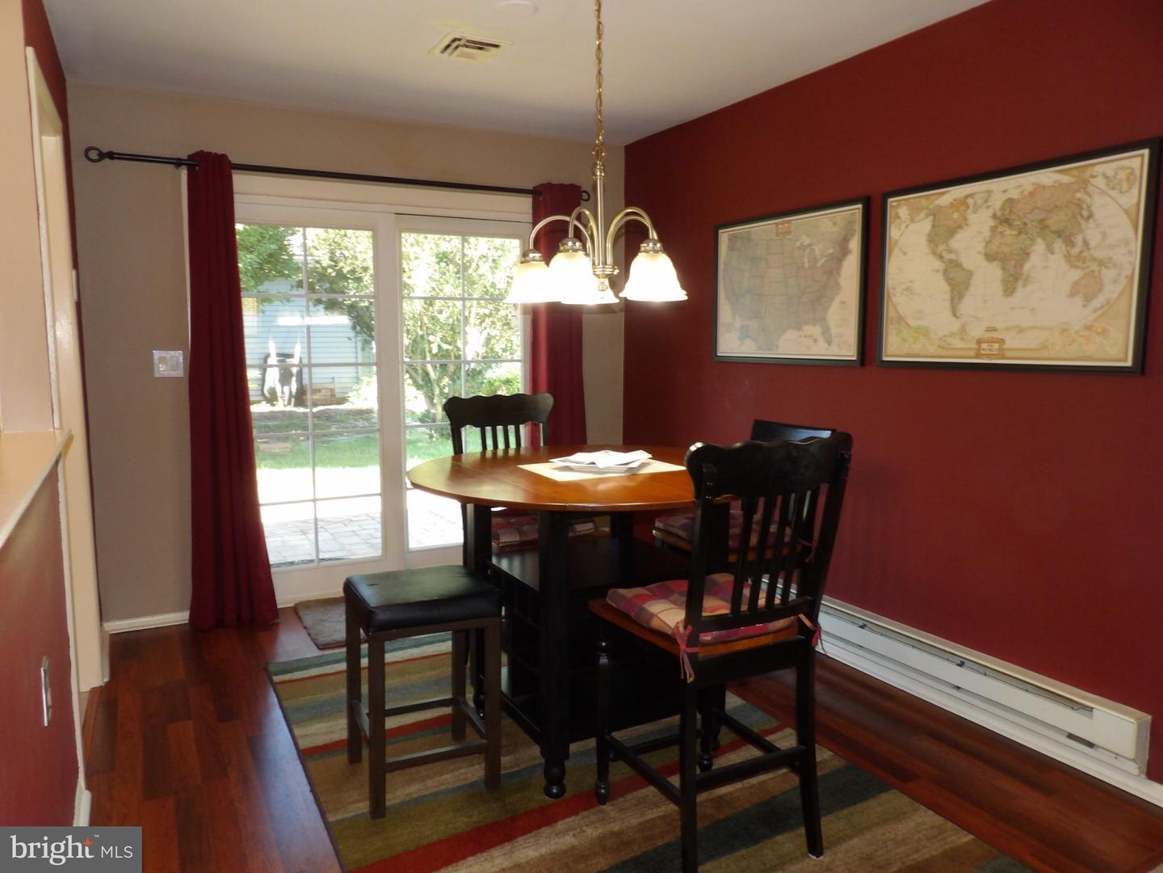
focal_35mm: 24
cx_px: 582
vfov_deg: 56.8
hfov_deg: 71.6
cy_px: 436
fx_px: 806
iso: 200
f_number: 3.2
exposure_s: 1/33
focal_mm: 4.3
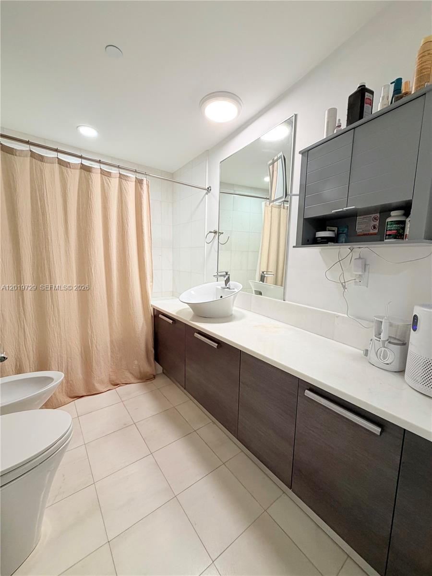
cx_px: 216
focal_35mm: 14
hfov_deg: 85.7
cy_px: 288
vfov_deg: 102.1
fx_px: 233
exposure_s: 1/120
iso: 200
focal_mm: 2.22
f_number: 2.2
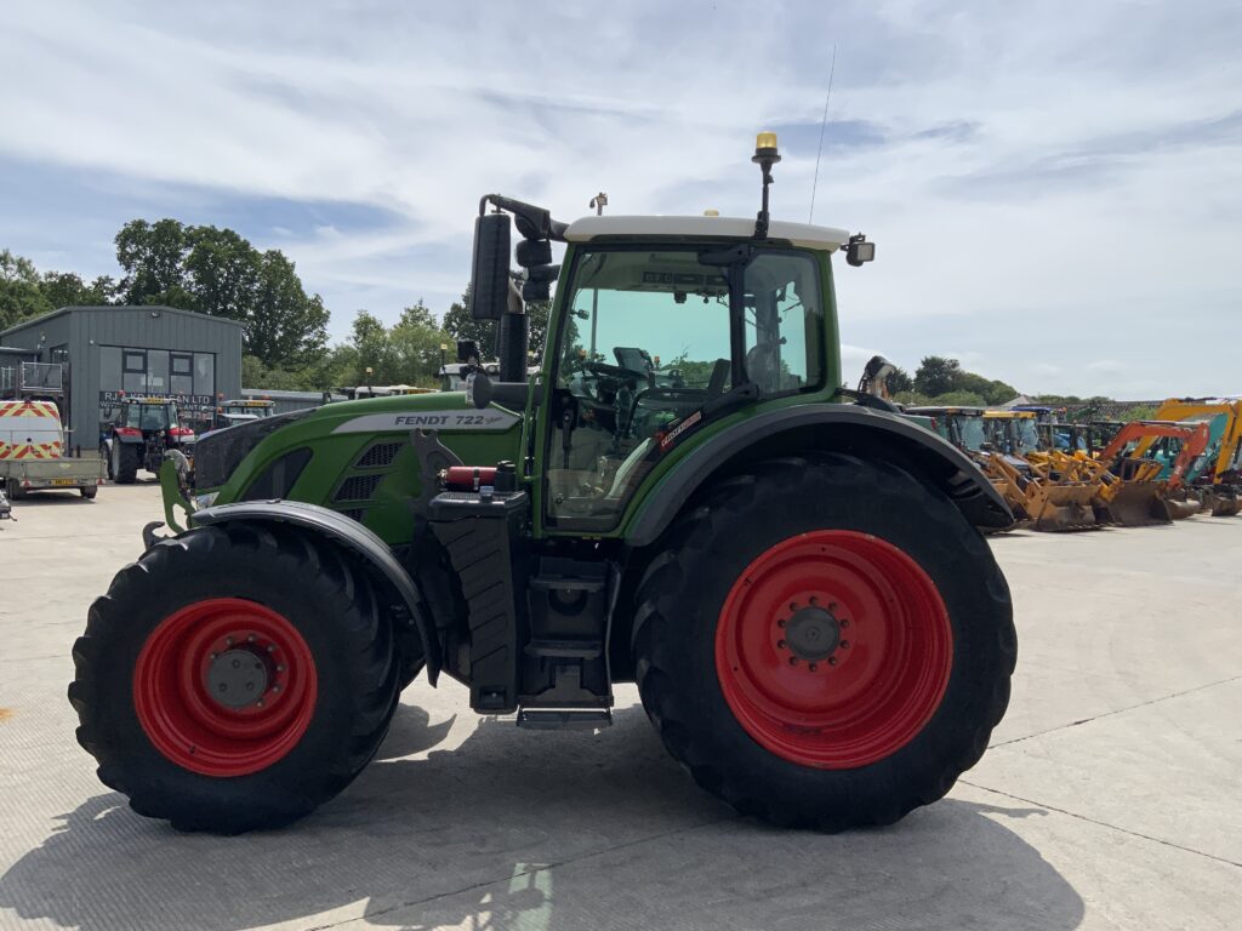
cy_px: 466
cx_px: 621
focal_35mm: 29
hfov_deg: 61.7
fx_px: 1041
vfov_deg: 48.2
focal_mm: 3
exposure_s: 1/3788
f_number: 1.8
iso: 20
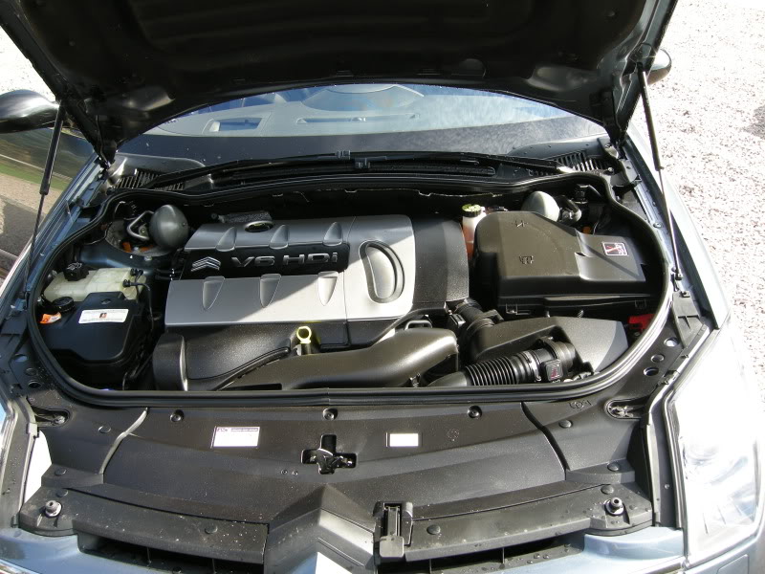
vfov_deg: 39.7
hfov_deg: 51.4
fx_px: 796
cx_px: 382
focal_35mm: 36
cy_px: 287
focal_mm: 7.5
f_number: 3.8
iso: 64
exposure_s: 1/87
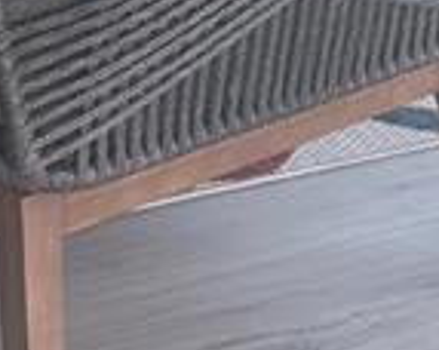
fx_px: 2361
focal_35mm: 182
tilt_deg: -13.3
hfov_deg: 10.3
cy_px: -634
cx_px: -196
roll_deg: +2.7
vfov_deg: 7.6
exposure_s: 1/121
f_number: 1.6
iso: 50
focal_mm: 5.96
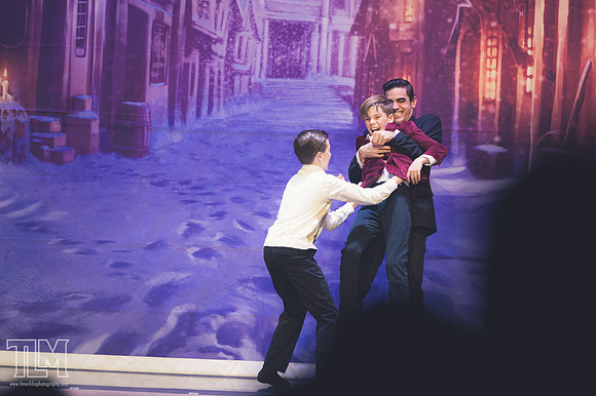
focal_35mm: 300
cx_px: 298
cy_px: 198
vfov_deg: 4.6
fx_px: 4964
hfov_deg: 6.9
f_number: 2.8
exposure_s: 1/320
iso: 1000
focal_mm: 200
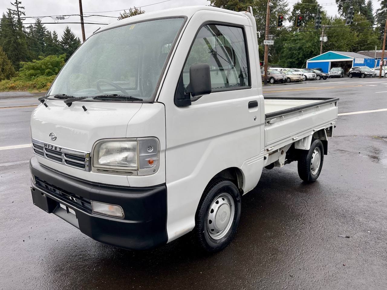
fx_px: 279
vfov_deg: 54.9
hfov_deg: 69.4
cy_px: 145
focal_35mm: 25
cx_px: 194
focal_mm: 5.1
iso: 32
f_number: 1.6
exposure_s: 1/206
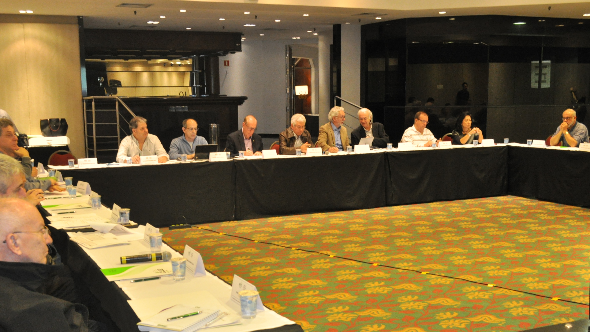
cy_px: 216
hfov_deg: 43.7
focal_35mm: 47
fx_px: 735
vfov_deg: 25.3
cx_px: 286
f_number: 7.1
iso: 1600
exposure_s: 1/13
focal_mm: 26
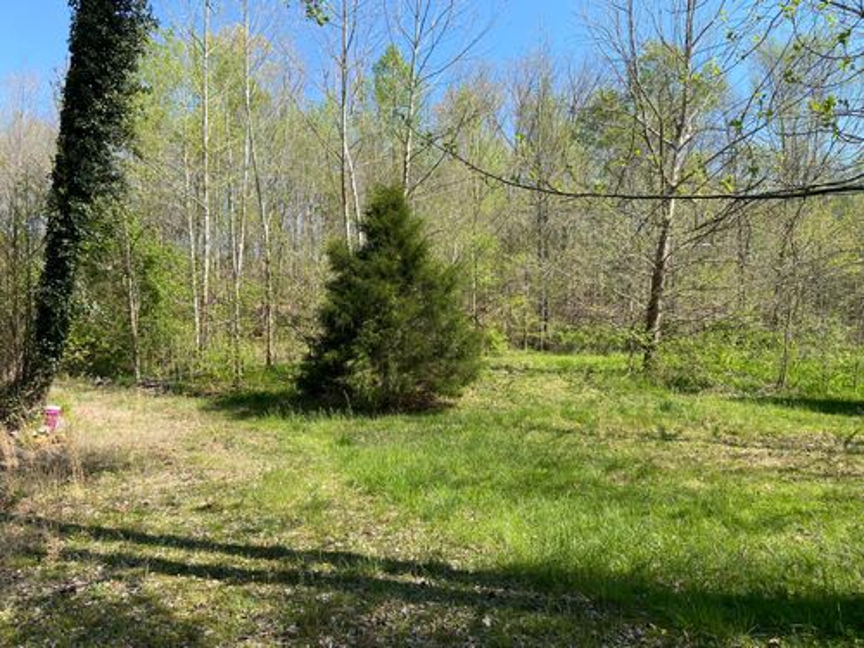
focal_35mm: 26
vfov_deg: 53.1
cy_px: 324
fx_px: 649
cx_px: 432
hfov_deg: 67.3
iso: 32
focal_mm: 4.25
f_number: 1.8
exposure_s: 1/1206
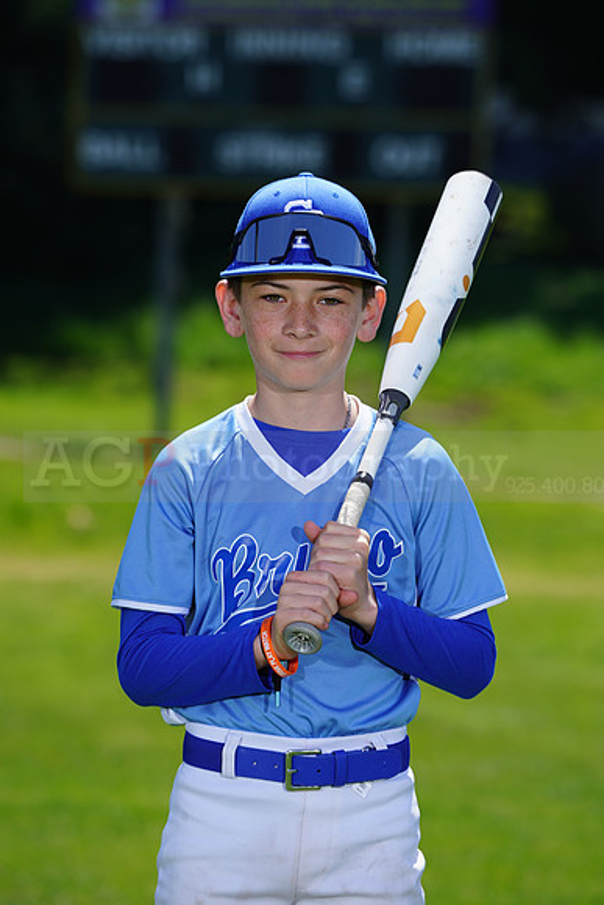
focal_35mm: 268
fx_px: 6740
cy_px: 452
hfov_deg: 5.1
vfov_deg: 7.7
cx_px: 302
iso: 100
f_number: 8
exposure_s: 1/250
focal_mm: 268
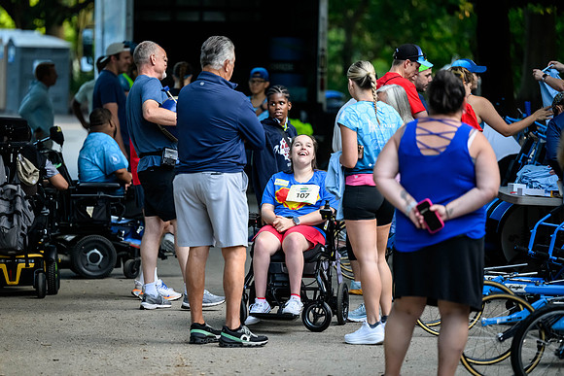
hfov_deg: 11.0
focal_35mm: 187
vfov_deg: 7.4
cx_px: 254
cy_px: 178
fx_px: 2926
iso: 2500
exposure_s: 1/800
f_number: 2.8
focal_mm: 170
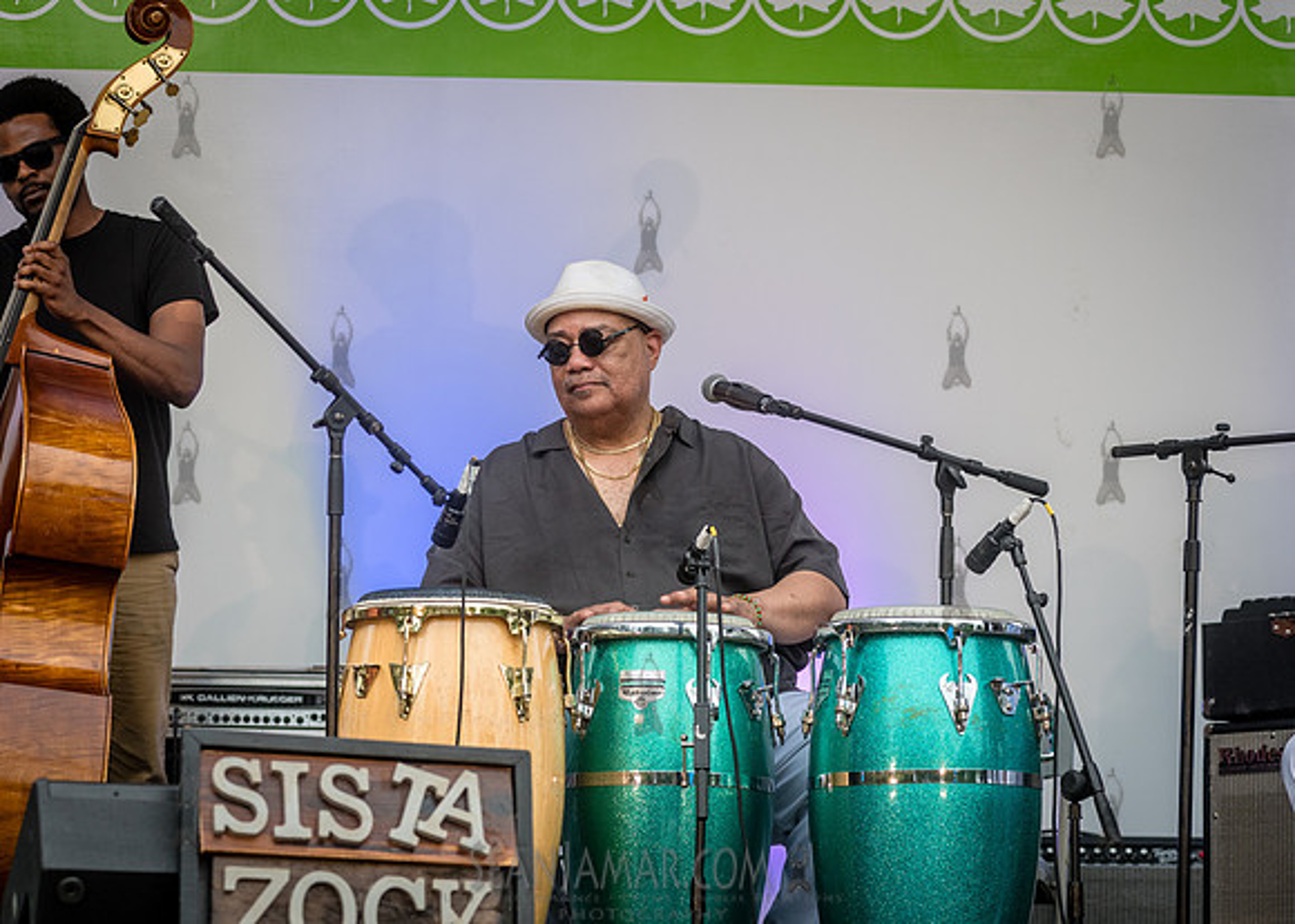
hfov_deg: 14.8
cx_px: 549
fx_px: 4992
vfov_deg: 10.6
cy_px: 498
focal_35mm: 136
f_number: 4.5
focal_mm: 120
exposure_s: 1/500
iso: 1000
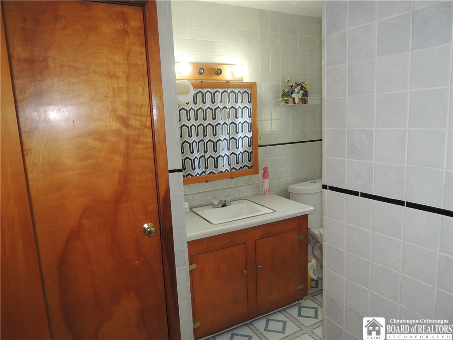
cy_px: 170
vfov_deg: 56.8
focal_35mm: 24
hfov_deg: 71.6
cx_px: 226
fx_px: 314
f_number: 3
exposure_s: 1/30
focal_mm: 4.3
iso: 200
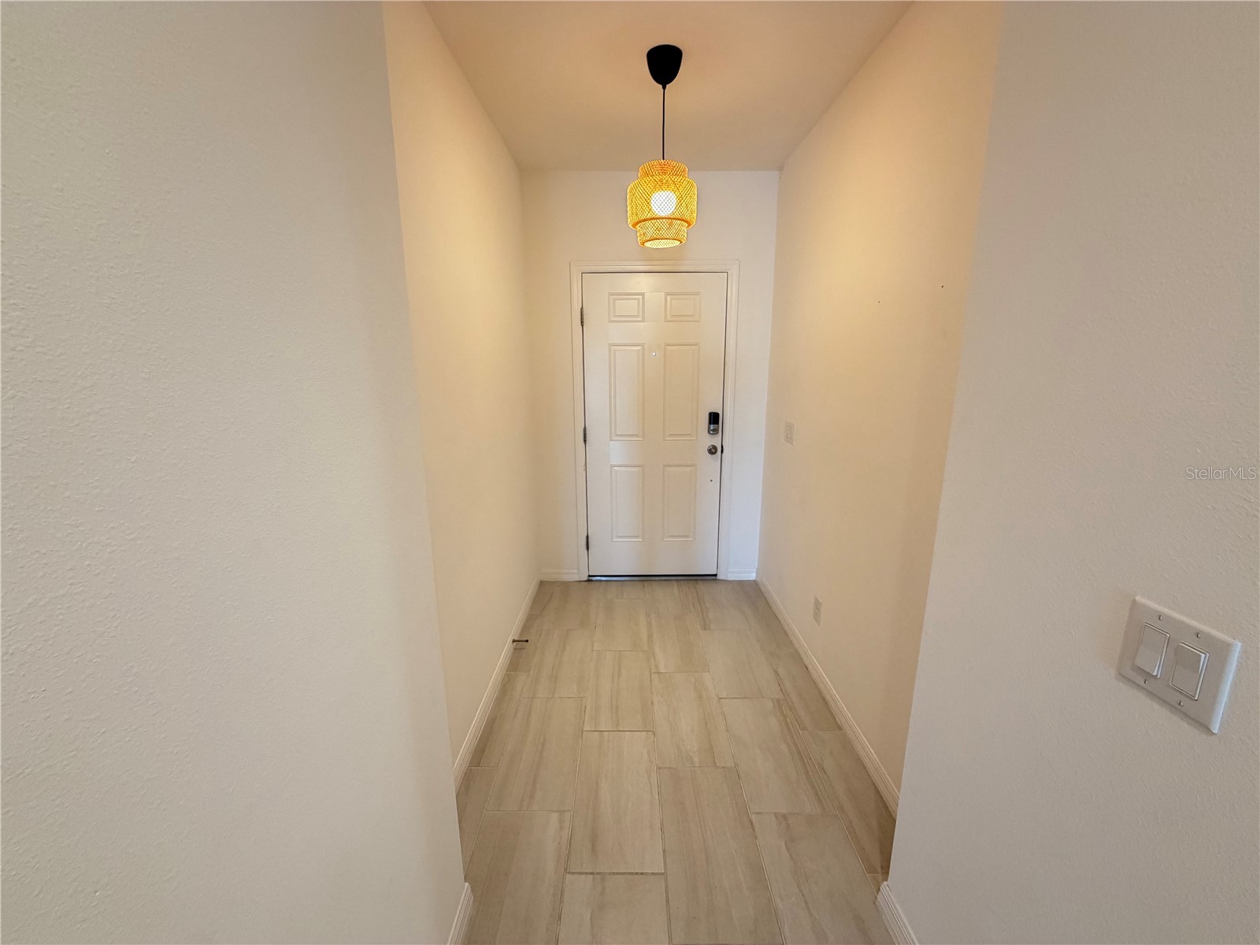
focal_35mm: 14
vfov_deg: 85.7
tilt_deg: -12.9
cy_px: 472
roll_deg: +0.7
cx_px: 630
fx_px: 510
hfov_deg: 102.1
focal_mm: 2.22
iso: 250
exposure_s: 1/60
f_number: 2.2
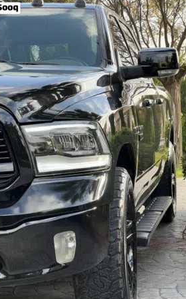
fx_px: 788
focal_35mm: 97
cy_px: 165
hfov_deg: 13.5
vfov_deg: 21.4
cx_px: 102
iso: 32
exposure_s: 1/121
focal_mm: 9
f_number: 2.8
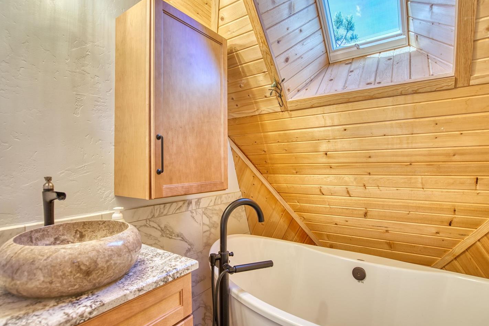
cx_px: 242
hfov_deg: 90.0
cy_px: 165
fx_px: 244
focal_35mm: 18
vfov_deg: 67.4
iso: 500
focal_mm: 16
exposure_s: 1/20
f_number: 4
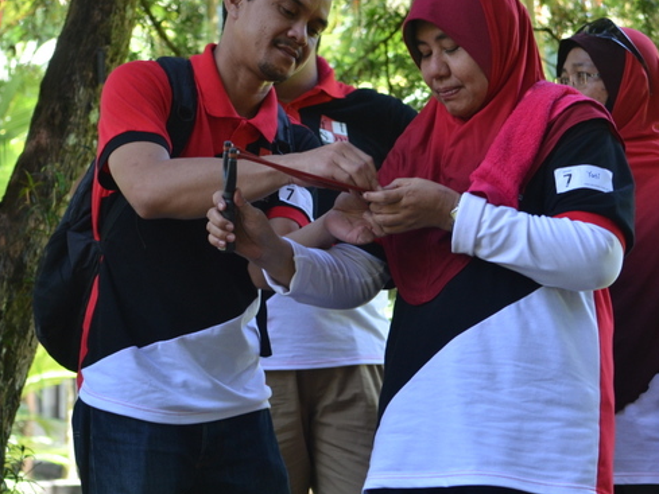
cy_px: 262
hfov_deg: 17.4
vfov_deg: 13.1
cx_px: 310
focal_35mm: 113
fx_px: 2152
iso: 500
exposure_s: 1/125
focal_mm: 48
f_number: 4
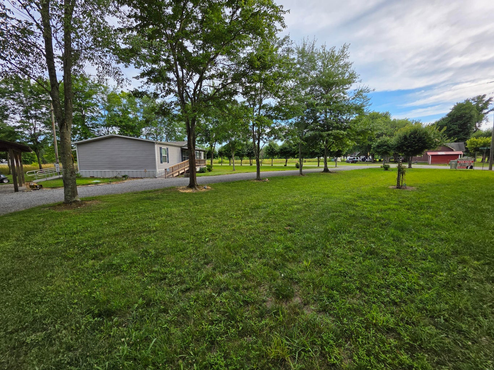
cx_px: 247
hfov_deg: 106.2
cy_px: 185
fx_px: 186
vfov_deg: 89.9
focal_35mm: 13
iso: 40
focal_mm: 2.2
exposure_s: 1/1293
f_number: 1.9
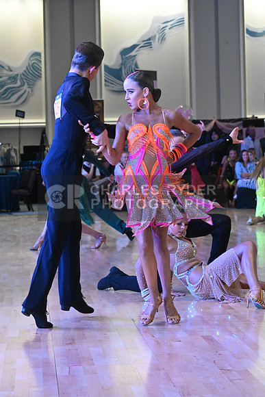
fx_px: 1214
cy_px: 198
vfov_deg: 18.6
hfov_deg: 12.5
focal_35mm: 110
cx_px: 132
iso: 10000
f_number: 9
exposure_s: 1/400
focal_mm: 110
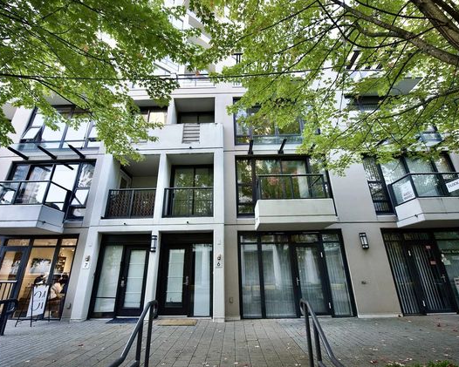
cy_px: 184
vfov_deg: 80.4
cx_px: 224
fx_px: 217
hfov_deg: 93.1
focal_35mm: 16
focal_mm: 14
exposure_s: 1/30
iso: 100
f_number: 2.8
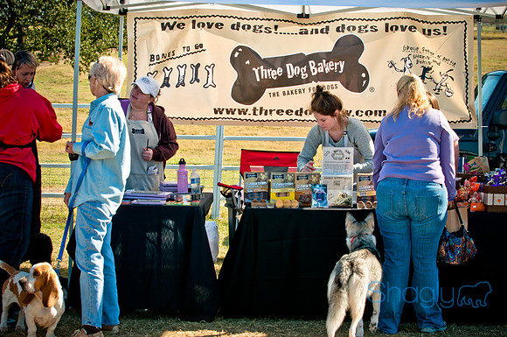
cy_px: 168
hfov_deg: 17.1
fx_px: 1688
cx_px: 254
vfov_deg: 11.4
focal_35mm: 120
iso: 200
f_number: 5.6
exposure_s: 1/400
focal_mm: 80
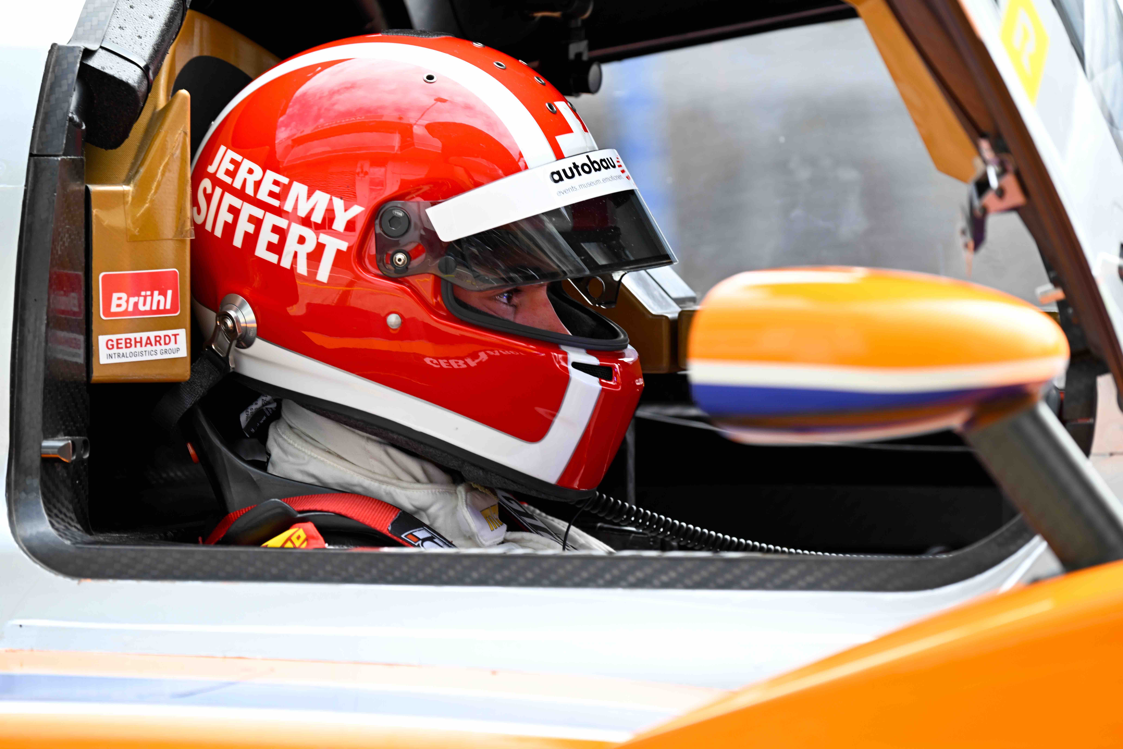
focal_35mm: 290
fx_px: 9046
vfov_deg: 4.7
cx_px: 562
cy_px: 374
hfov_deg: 7.1
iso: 250
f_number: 5.6
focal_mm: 290
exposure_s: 1/200
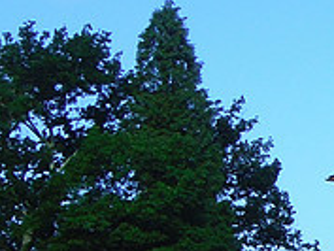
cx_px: 754
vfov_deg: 6.6
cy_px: 275
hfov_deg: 8.2
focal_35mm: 224
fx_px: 2163
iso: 100
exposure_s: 1/640
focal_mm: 7.4
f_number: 4.1
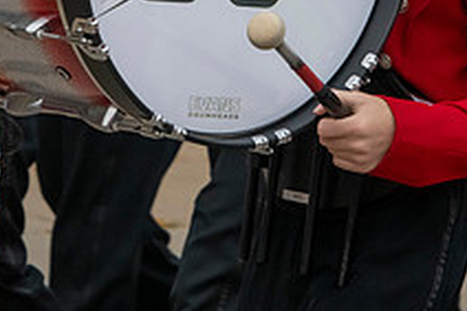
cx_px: 205
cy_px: -67
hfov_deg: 4.4
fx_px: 6027
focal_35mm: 465
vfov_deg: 2.9
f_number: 11
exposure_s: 1/500
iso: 3200
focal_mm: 170
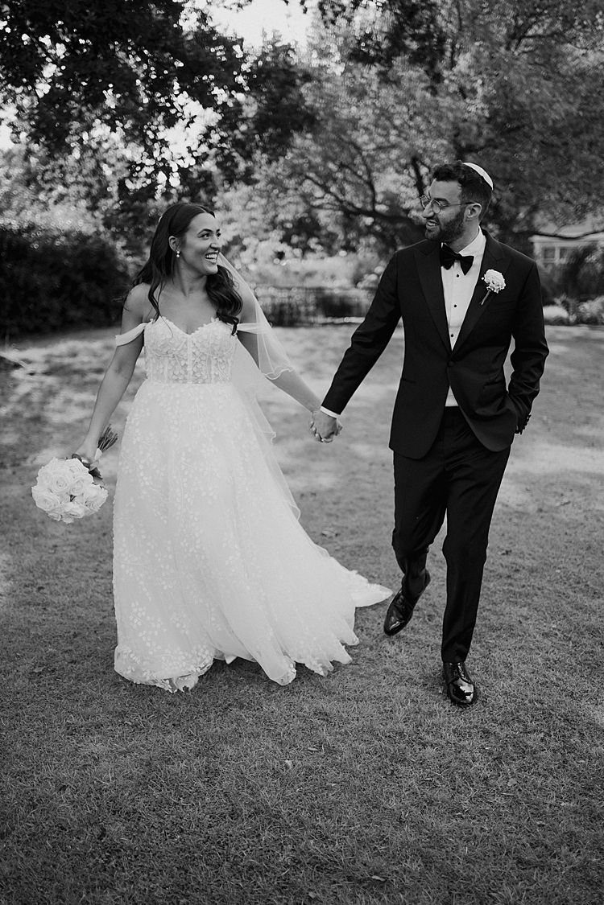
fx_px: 881
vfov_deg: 54.4
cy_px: 452
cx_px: 302
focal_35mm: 35
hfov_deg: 37.9
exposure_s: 1/2500
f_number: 1.8
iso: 250
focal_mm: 35
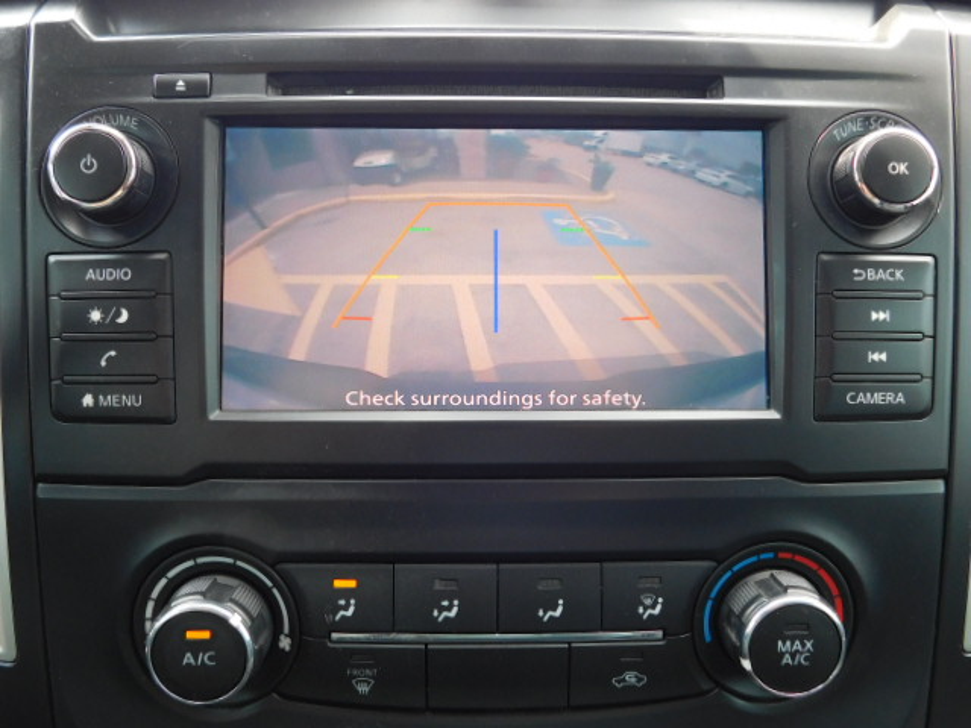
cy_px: 364
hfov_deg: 60.0
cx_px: 486
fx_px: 842
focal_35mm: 30
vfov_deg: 46.8
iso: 125
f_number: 3.2
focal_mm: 5.3
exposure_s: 1/60
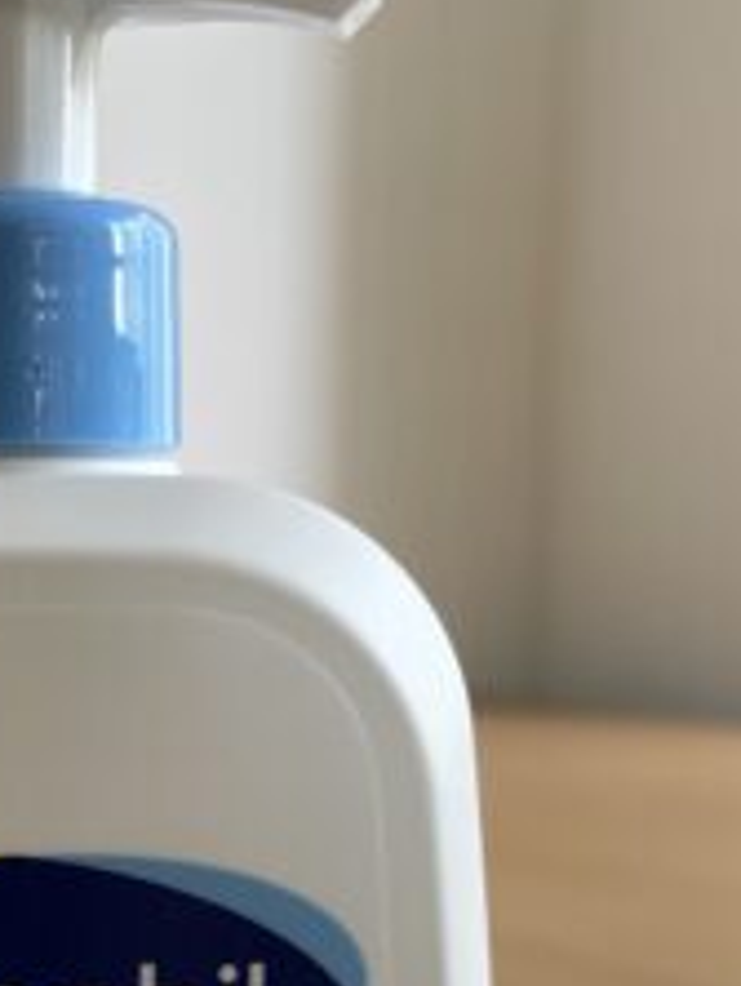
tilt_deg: -12.1
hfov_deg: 21.1
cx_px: -35
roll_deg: +0.7
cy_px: 953
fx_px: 1909
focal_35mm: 67
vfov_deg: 27.5
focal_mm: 5.1
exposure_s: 1/121
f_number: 1.6
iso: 40
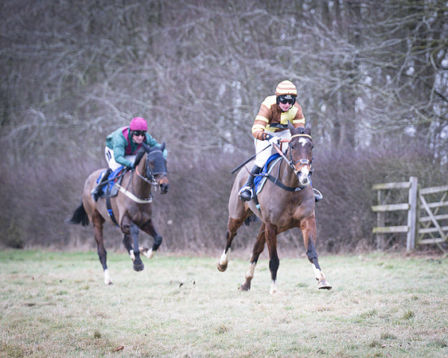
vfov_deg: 6.6
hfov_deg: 8.3
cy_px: 204
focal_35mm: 233
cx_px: 306
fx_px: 3094
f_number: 2.8
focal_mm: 105
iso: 400
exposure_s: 1/1250
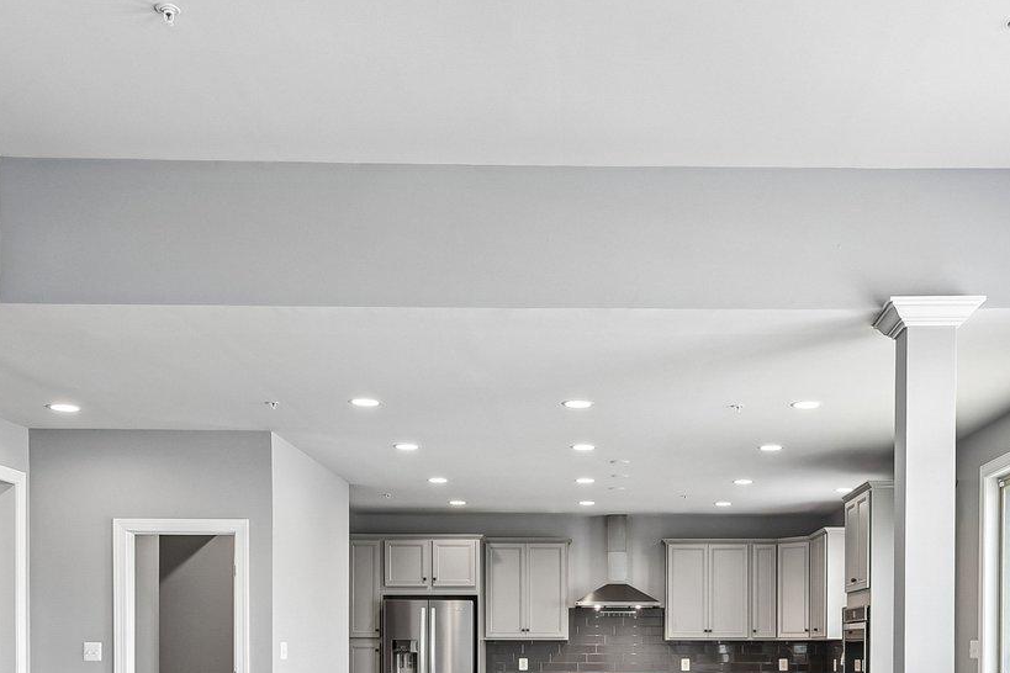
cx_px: 624
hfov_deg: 48.1
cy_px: 659
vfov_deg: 31.2
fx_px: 1122
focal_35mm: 40
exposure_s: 1/15
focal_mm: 16
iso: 400
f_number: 8
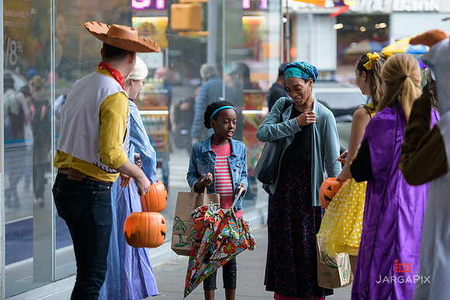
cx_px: 225
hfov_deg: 17.1
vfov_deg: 11.4
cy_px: 150
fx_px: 1500
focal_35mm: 120
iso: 400
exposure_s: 1/250
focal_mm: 120
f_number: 3.2
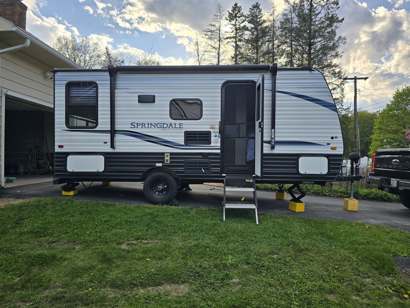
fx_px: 272
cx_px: 205
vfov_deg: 58.9
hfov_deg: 73.9
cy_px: 154
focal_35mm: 23
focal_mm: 6.3
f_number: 1.7
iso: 12
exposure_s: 1/711
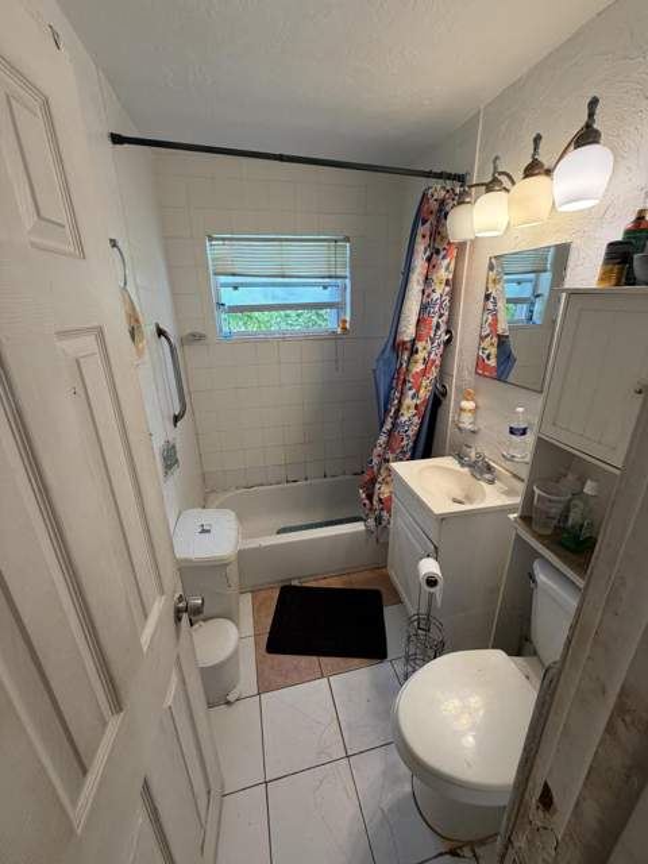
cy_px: 432
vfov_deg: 102.1
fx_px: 349
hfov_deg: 85.7
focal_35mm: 14
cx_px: 324
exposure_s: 1/120
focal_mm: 2.22
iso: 200
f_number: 2.2
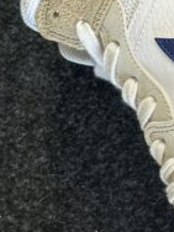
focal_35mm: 204
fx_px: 1367
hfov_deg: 7.1
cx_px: 317
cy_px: 87
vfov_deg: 9.7
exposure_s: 1/50
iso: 100
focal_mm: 6.86
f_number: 1.78
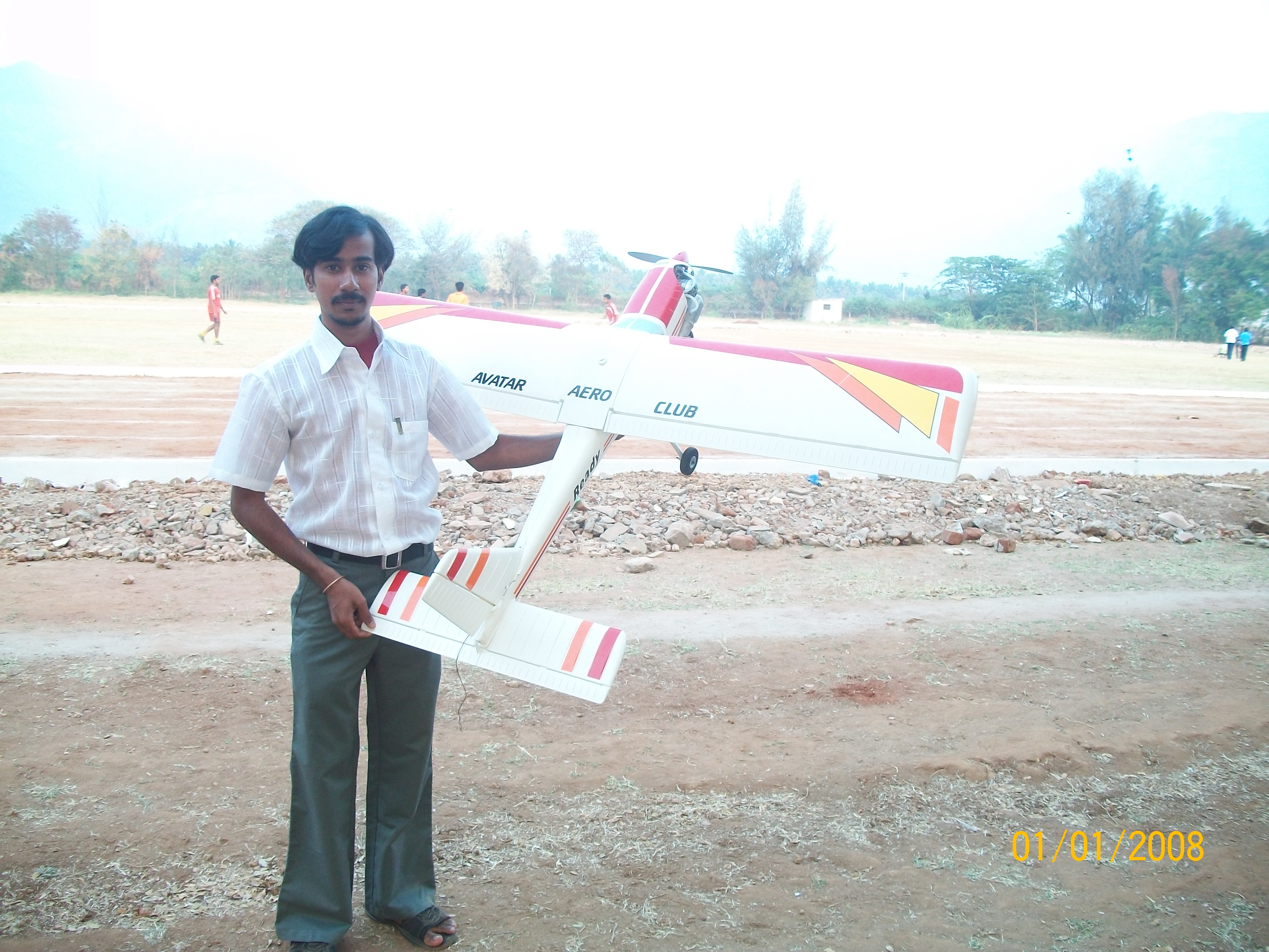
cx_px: 634
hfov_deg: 56.8
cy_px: 476
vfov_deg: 44.2
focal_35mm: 32
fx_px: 1173
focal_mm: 5.7
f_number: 2.9
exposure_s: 1/40
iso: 80
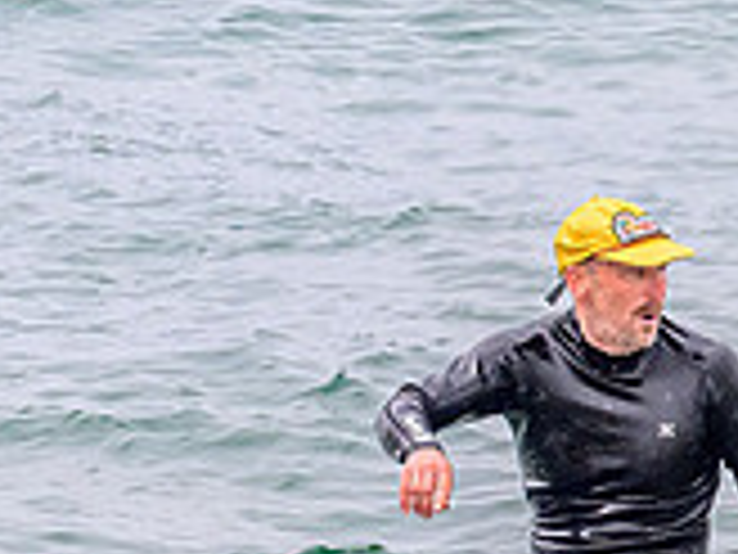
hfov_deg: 0.8
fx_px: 50847
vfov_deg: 0.6
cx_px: 444
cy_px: 520
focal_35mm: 2385
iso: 1000
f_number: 11
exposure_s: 1/2000
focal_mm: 620
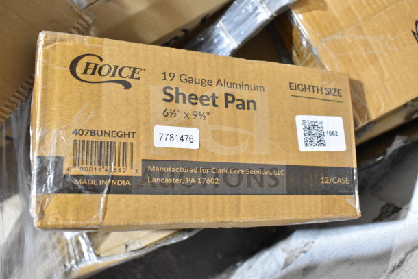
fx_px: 418
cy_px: 140
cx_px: 209
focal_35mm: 36
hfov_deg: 53.1
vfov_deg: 36.9
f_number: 6.3
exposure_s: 1/160
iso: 6400
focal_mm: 24
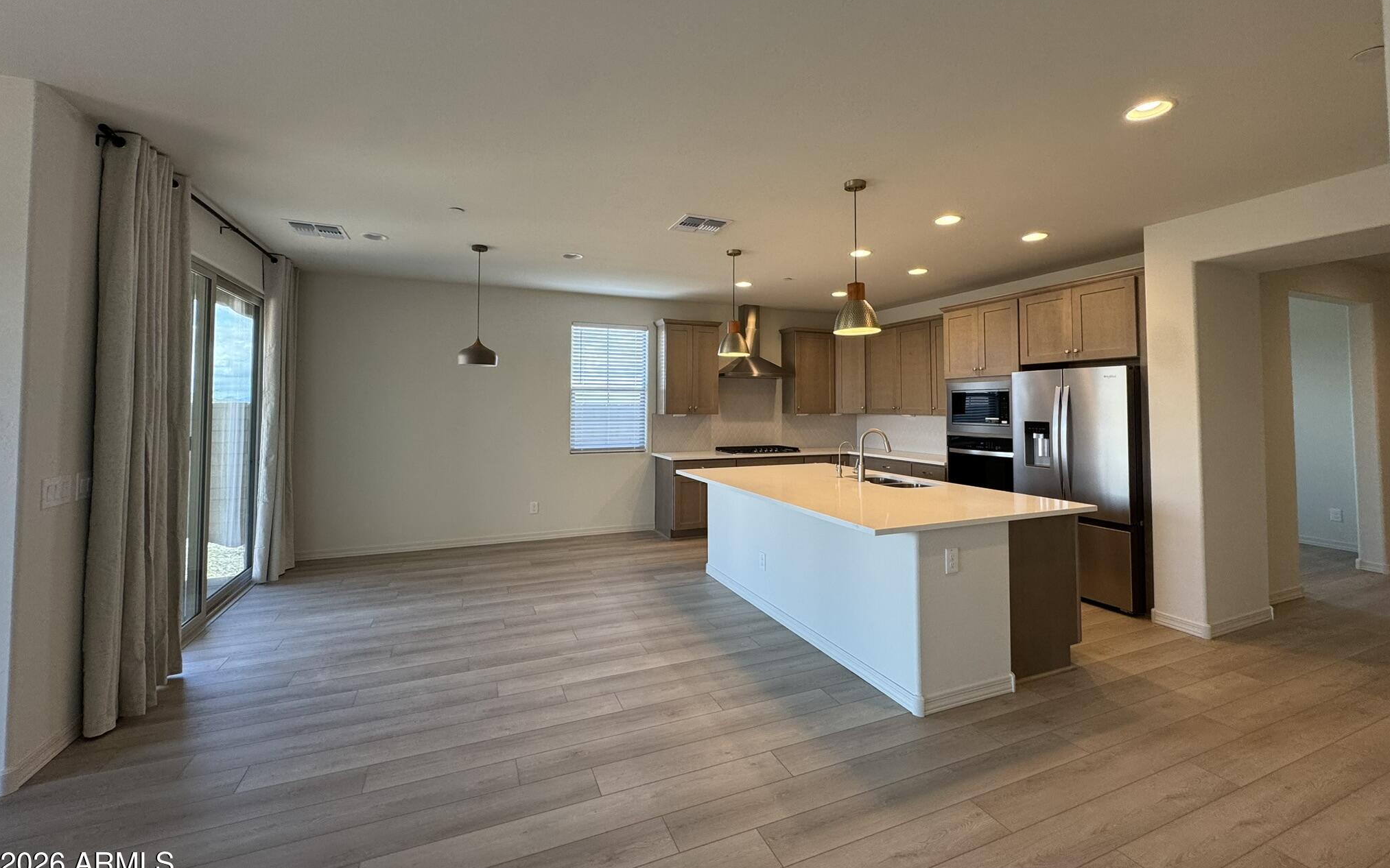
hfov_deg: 101.5
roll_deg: +0.0
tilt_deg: +1.7
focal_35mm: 15
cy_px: 385
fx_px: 568
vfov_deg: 74.5
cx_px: 698
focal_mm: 2.22
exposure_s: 1/120
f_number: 2.2
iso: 160
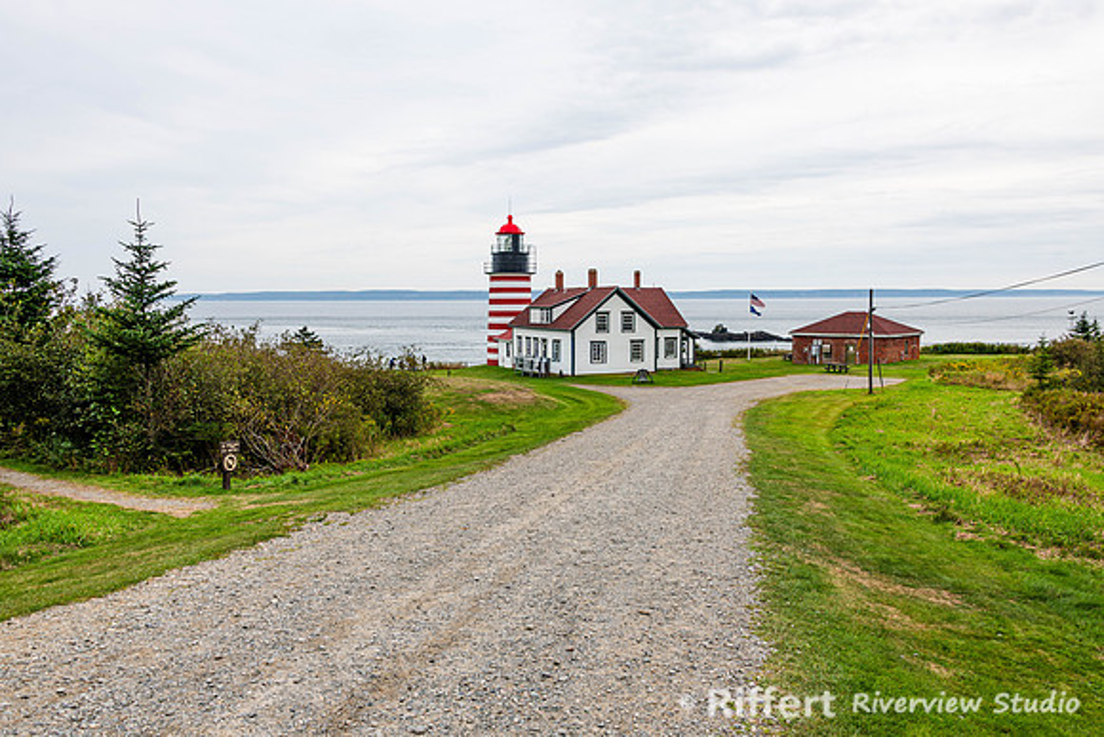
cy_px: 368
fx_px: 881
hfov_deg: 64.1
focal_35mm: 29
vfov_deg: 45.4
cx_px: 552
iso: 72
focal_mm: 28
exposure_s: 1/250
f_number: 8
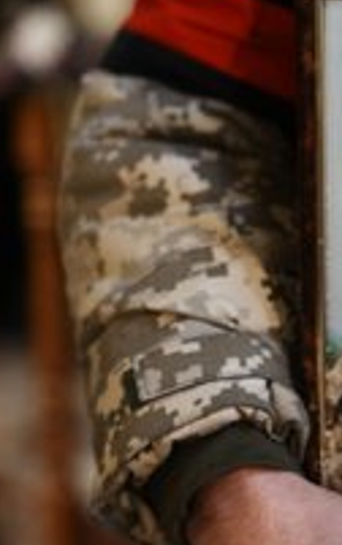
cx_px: 456
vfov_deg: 14.7
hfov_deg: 9.1
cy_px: 240
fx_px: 2113
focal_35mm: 142
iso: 2000
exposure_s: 1/40
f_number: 2.8
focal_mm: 70
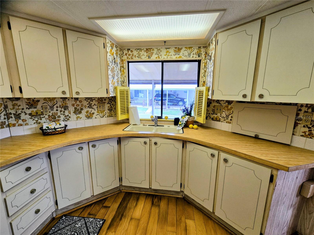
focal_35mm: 13
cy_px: 118
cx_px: 157
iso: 100
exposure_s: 1/60
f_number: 2.2
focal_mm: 2.2
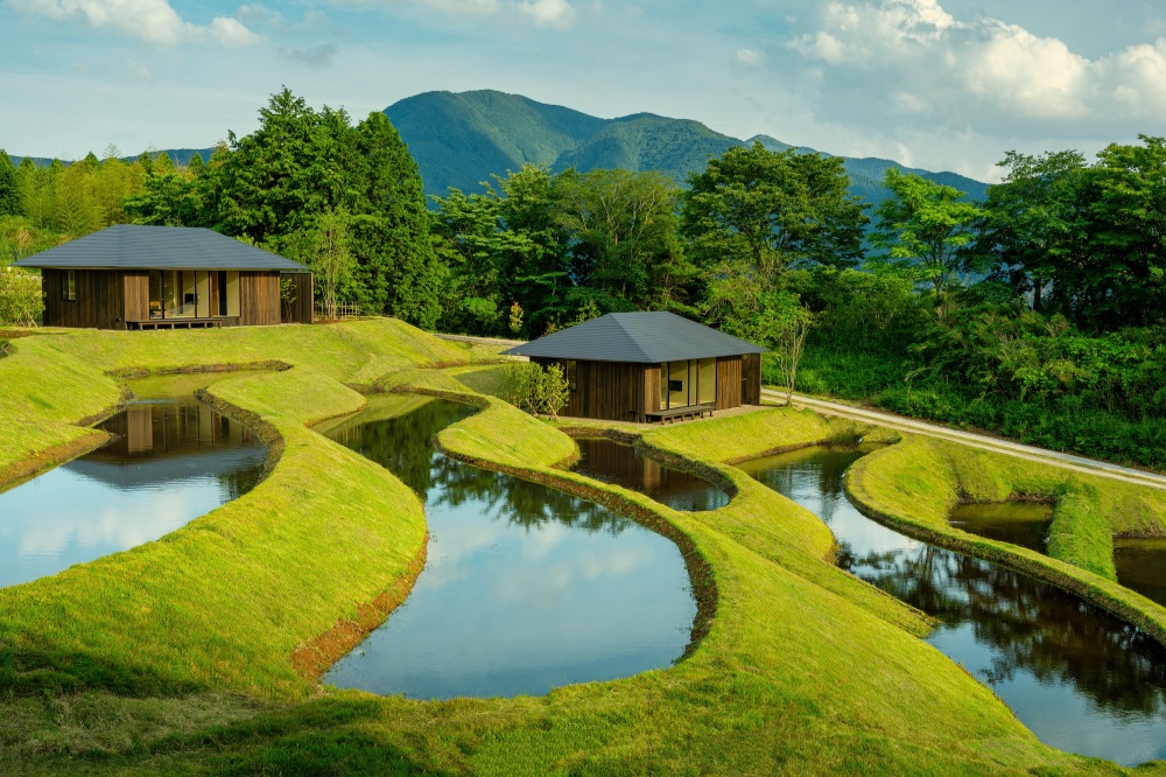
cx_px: 583
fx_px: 1253
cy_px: 388
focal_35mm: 39
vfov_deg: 34.4
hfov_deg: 49.9
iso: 100
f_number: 9
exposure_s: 1/60
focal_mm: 38.7
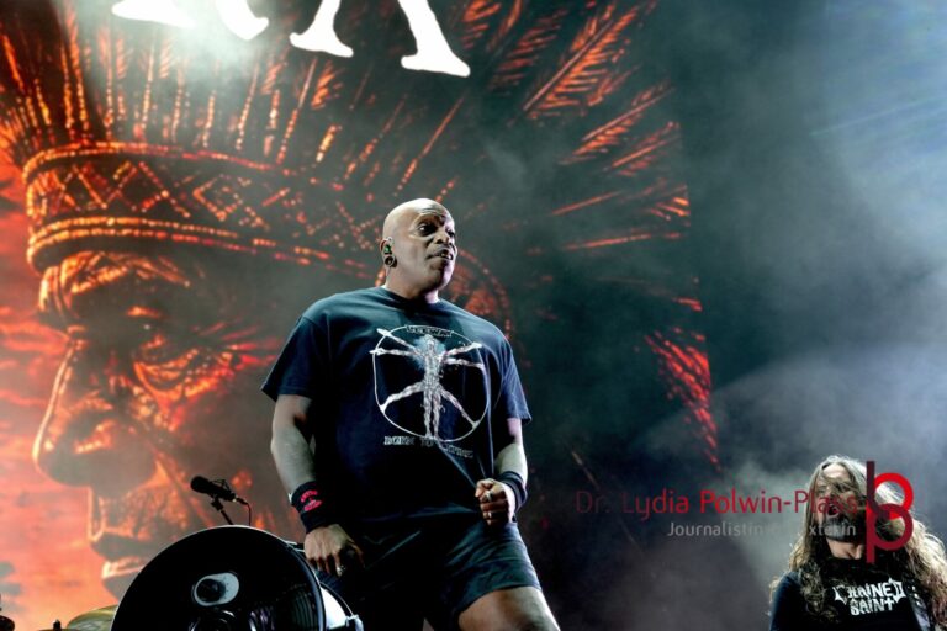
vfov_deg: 12.3
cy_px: 316
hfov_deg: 18.4
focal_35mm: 111
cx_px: 474
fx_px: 2920
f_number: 5
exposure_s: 1/160
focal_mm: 74
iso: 1250
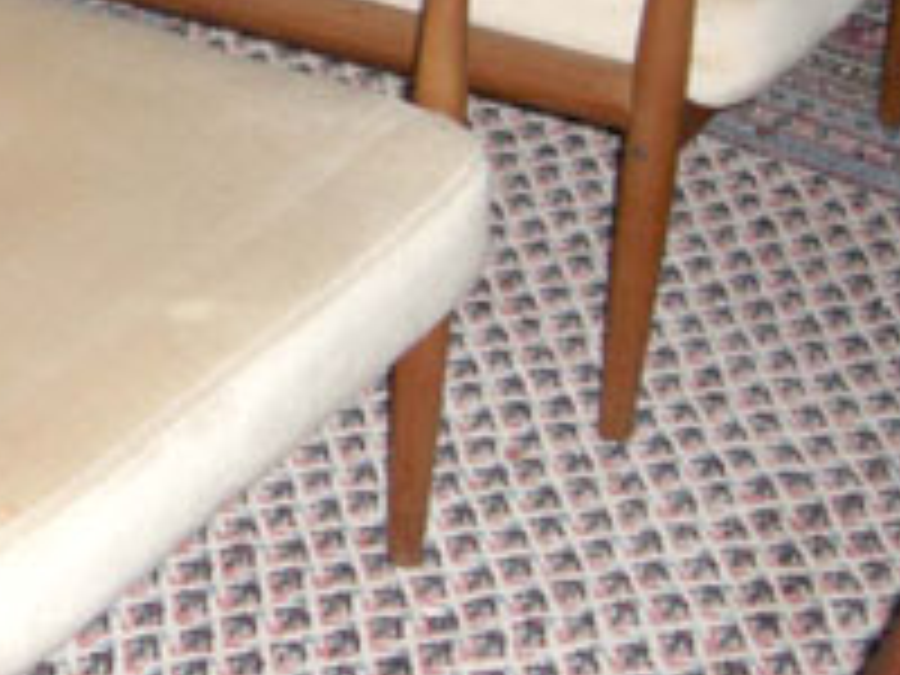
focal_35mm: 95
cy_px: -29
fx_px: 2470
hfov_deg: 20.3
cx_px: 117
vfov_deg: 15.2
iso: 200
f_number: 2.8
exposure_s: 1/60
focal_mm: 7.9
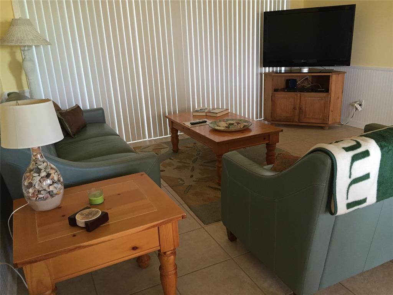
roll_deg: +2.0
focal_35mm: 29
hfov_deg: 61.7
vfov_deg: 48.2
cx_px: 196
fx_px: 329
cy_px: 148
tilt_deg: -19.1
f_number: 2.2
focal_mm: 4.15
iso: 160
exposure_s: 1/30
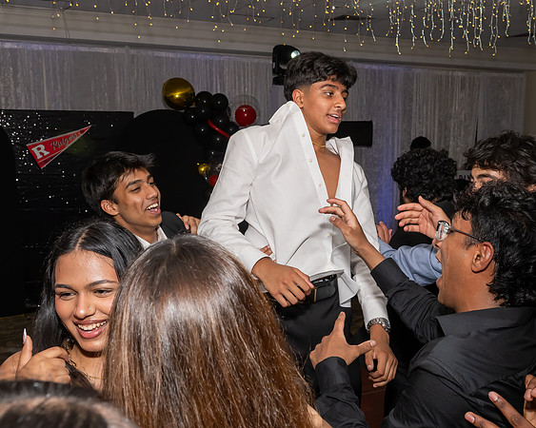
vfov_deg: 38.6
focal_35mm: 39
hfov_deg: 47.2
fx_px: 611
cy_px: 218
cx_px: 315
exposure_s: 1/250
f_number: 7.1
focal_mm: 20
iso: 640
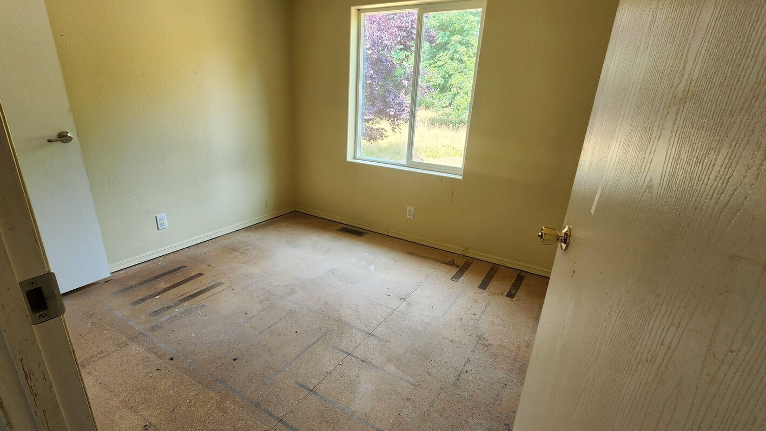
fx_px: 325
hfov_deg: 99.3
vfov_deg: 67.1
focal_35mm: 16
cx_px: 372
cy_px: 226
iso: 100
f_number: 2.2
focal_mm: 2.2
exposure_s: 1/60
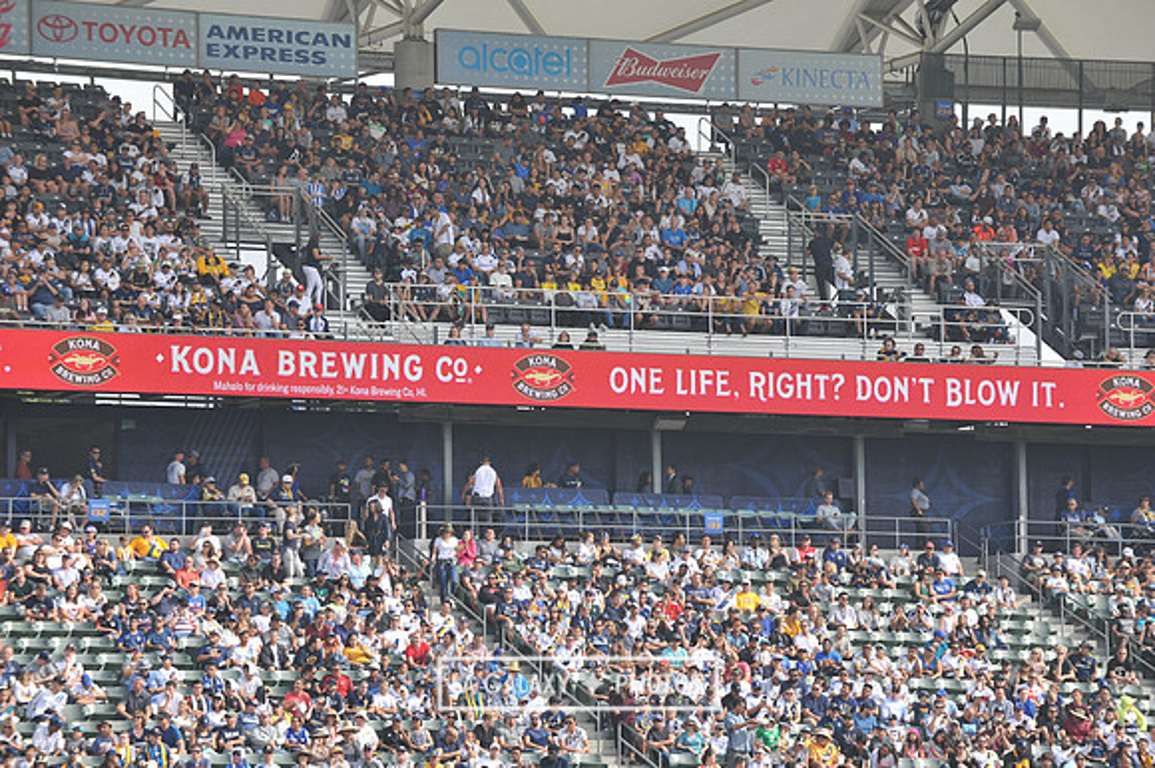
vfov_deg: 7.2
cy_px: 384
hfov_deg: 10.8
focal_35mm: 190
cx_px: 578
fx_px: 6092
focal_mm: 190
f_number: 8
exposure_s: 1/250
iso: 200
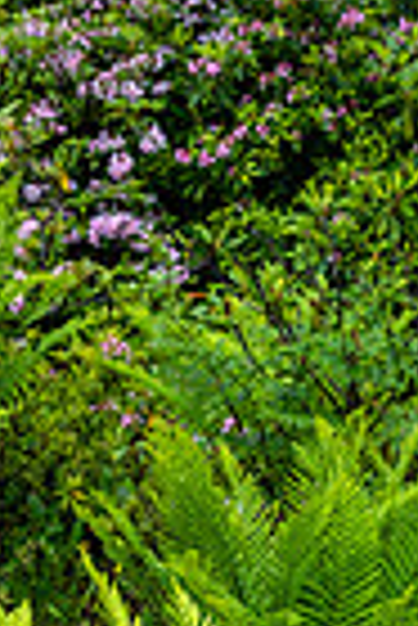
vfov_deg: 16.3
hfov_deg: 11.2
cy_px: 640
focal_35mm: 123
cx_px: 256
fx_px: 2137
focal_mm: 38
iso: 100
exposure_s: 1/45
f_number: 11
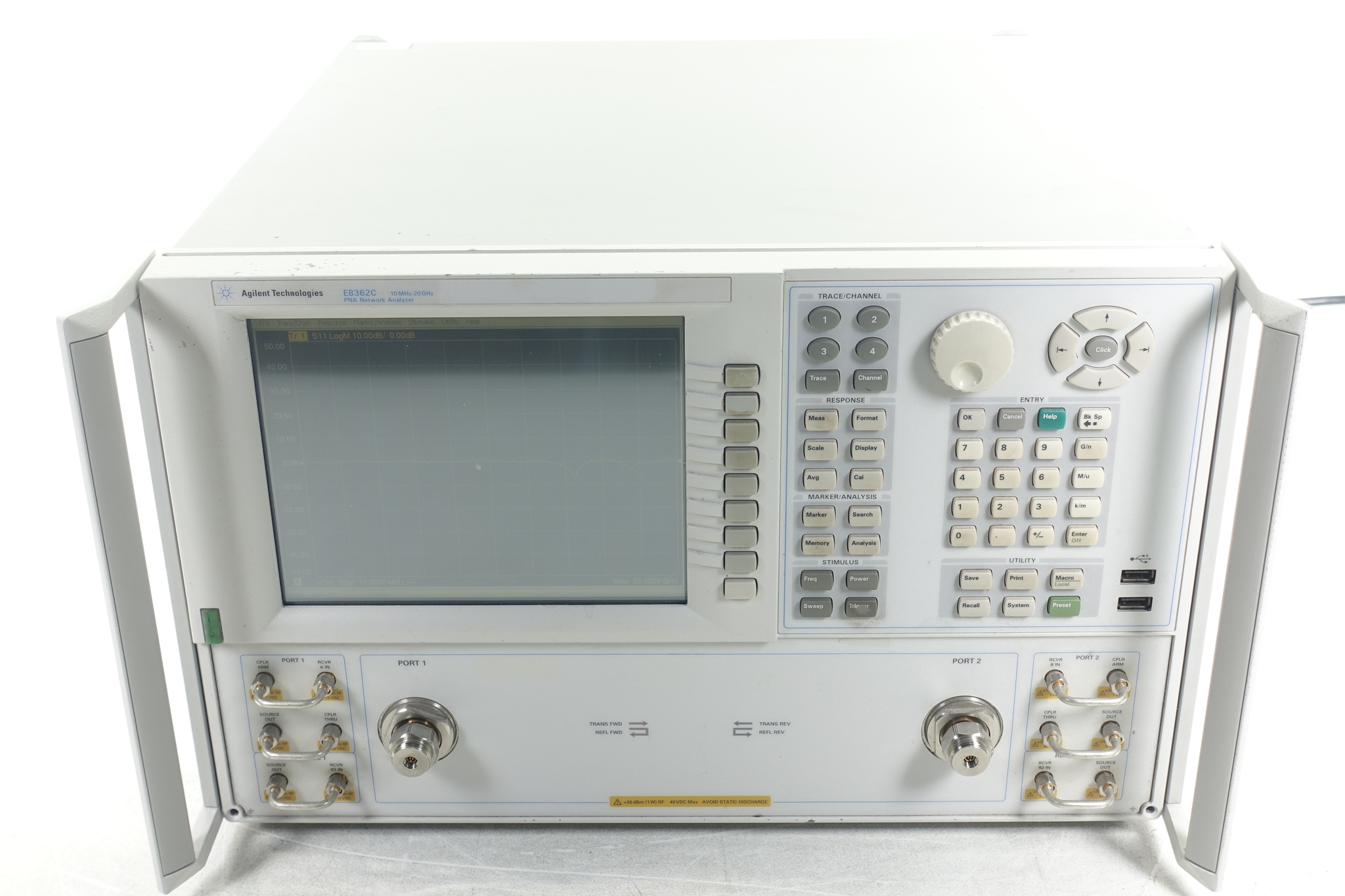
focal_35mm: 45
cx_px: 672
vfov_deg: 29.9
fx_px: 1681
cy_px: 448
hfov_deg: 43.6
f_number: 4
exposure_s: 1/30
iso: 125
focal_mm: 16.62
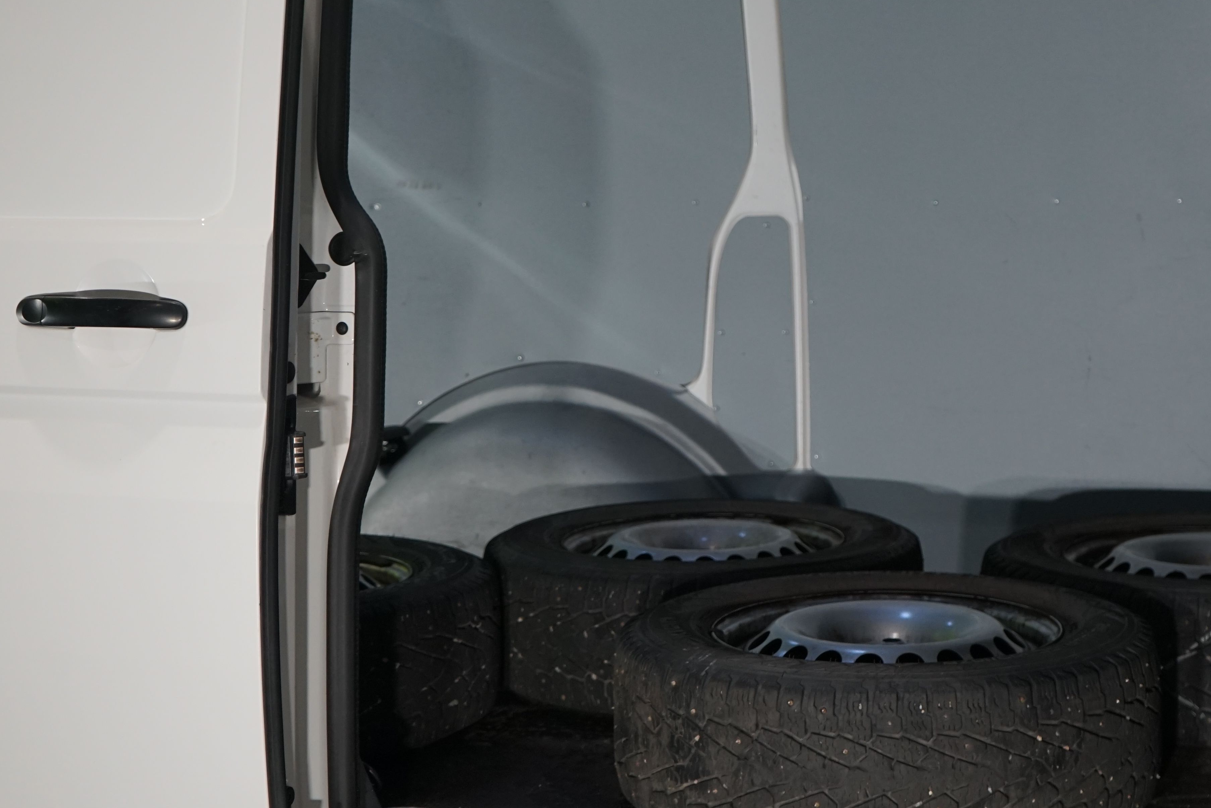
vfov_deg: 22.6
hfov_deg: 33.2
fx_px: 2018
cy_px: 346
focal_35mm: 60
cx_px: 761
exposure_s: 1/160
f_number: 4
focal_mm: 36
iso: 800
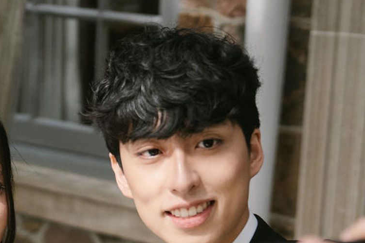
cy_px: 341
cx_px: 102
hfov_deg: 14.6
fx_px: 1419
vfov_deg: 9.6
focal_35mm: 140
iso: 400
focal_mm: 35
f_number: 2
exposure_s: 1/3200
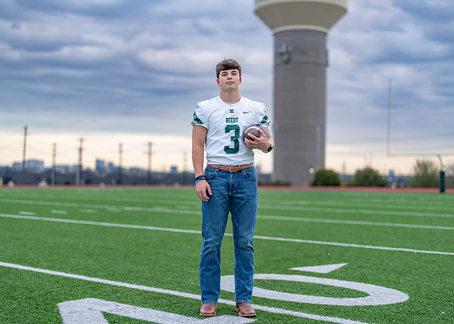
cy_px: 162
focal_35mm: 52
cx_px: 227
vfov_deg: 27.0
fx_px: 675
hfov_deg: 37.2
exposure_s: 1/500
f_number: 1.2
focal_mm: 50
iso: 320
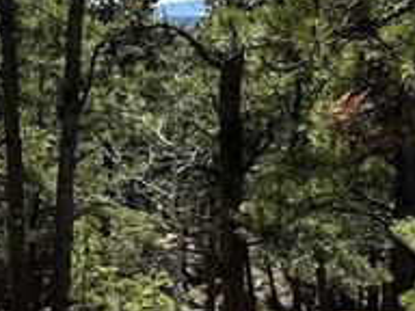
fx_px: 1535
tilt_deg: -3.6
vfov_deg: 11.6
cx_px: -463
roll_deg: +0.2
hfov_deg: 13.0
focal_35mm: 128
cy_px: 198
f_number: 1.78
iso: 80
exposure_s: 1/2203
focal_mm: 6.86
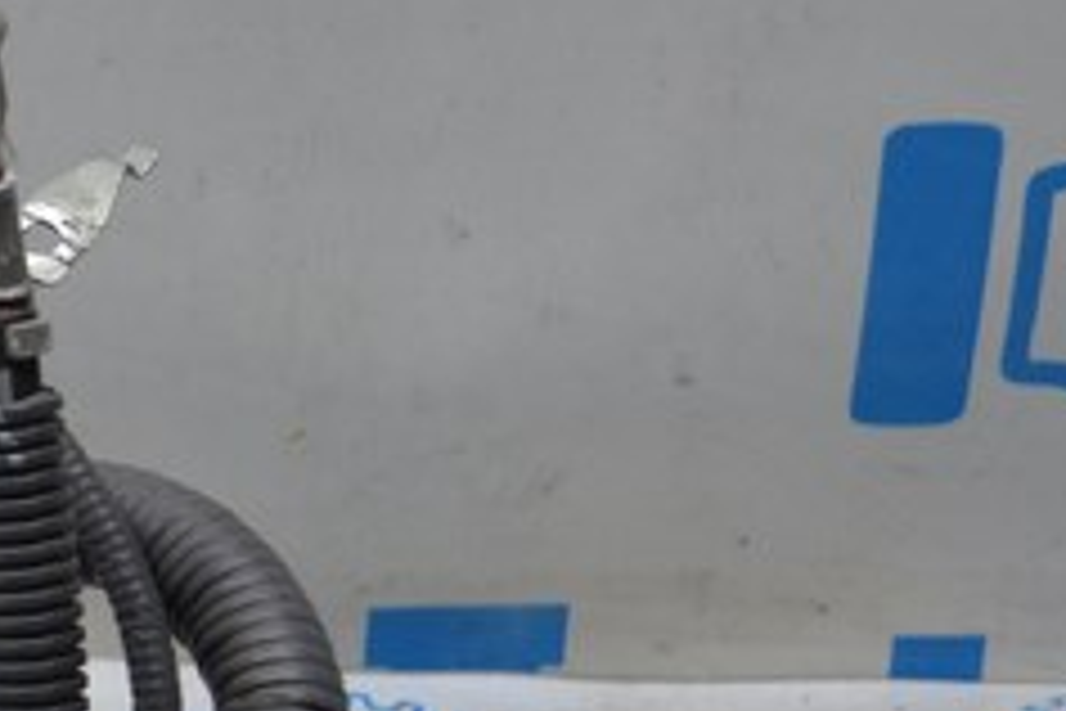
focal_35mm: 207
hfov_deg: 9.5
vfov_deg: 6.6
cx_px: -846
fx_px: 6129
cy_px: 731
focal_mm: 32
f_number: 4.8
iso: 400
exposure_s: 1/100
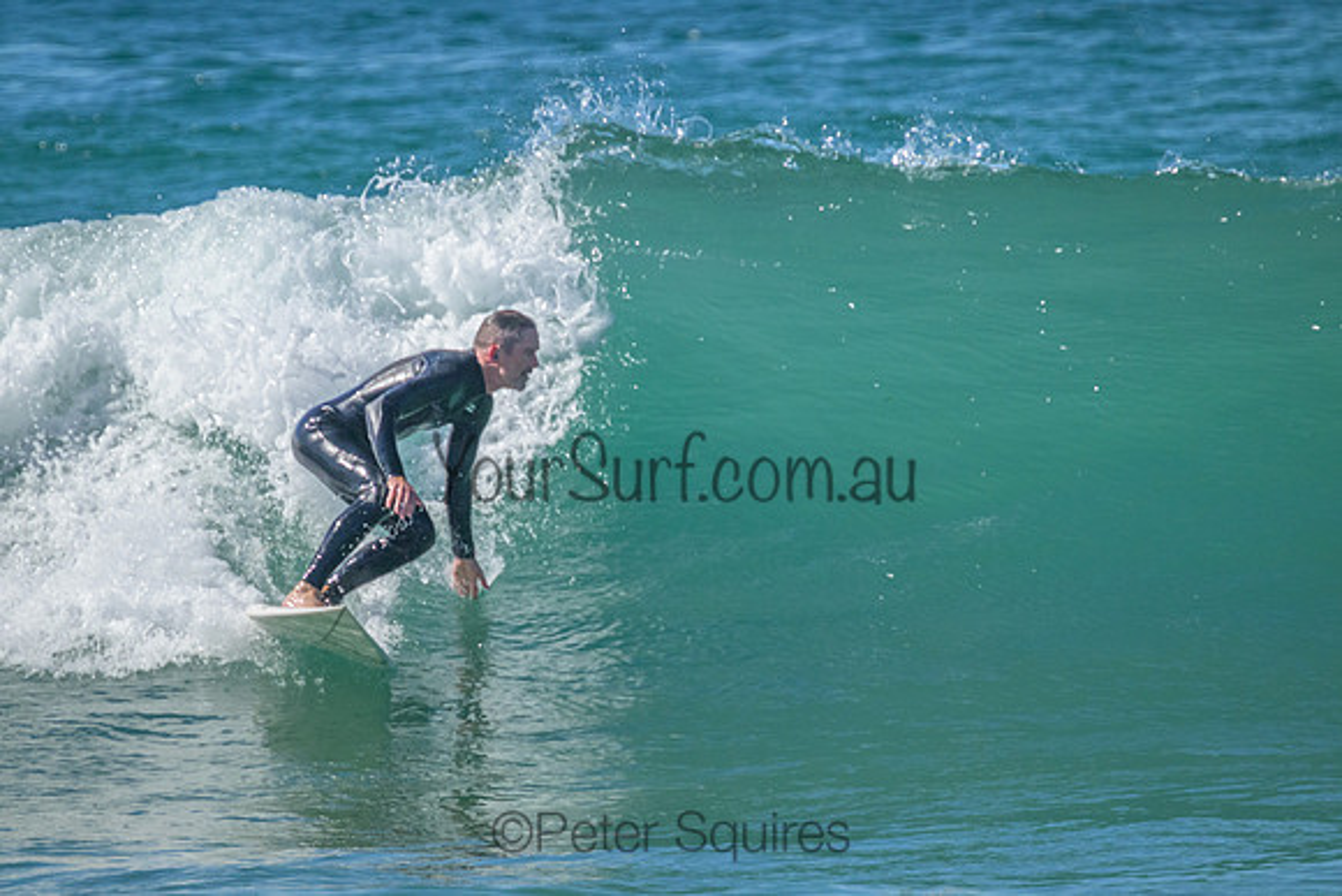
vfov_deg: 1.7
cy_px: 448
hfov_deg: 2.6
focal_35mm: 800
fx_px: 29828
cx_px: 671
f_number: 11
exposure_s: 1/2000
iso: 3600
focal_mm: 800
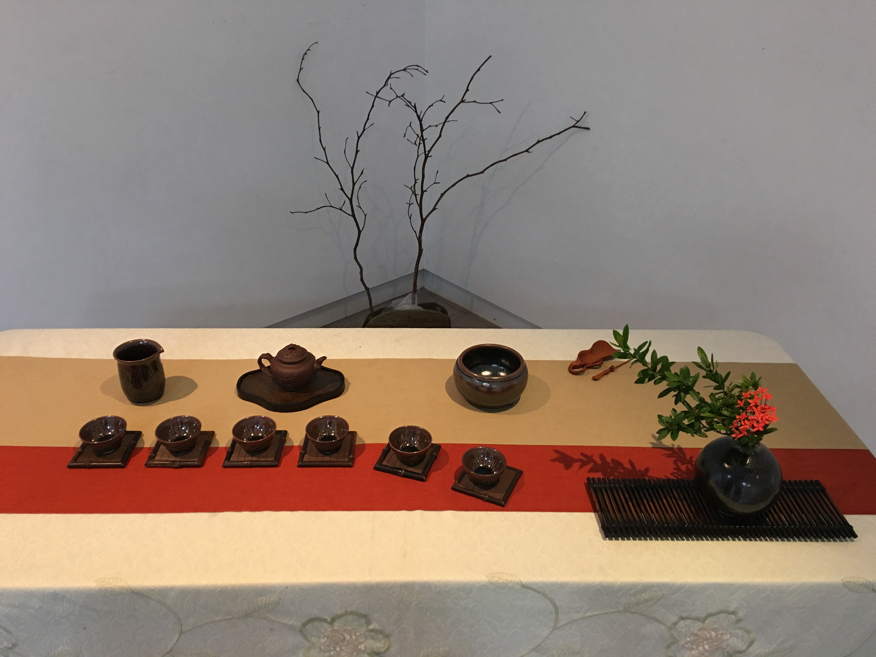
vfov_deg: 48.2
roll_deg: -0.3
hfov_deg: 61.7
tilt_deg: -28.9
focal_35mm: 29
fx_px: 734
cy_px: 328
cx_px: 438
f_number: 2.2
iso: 64
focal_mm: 4.15
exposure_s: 1/15
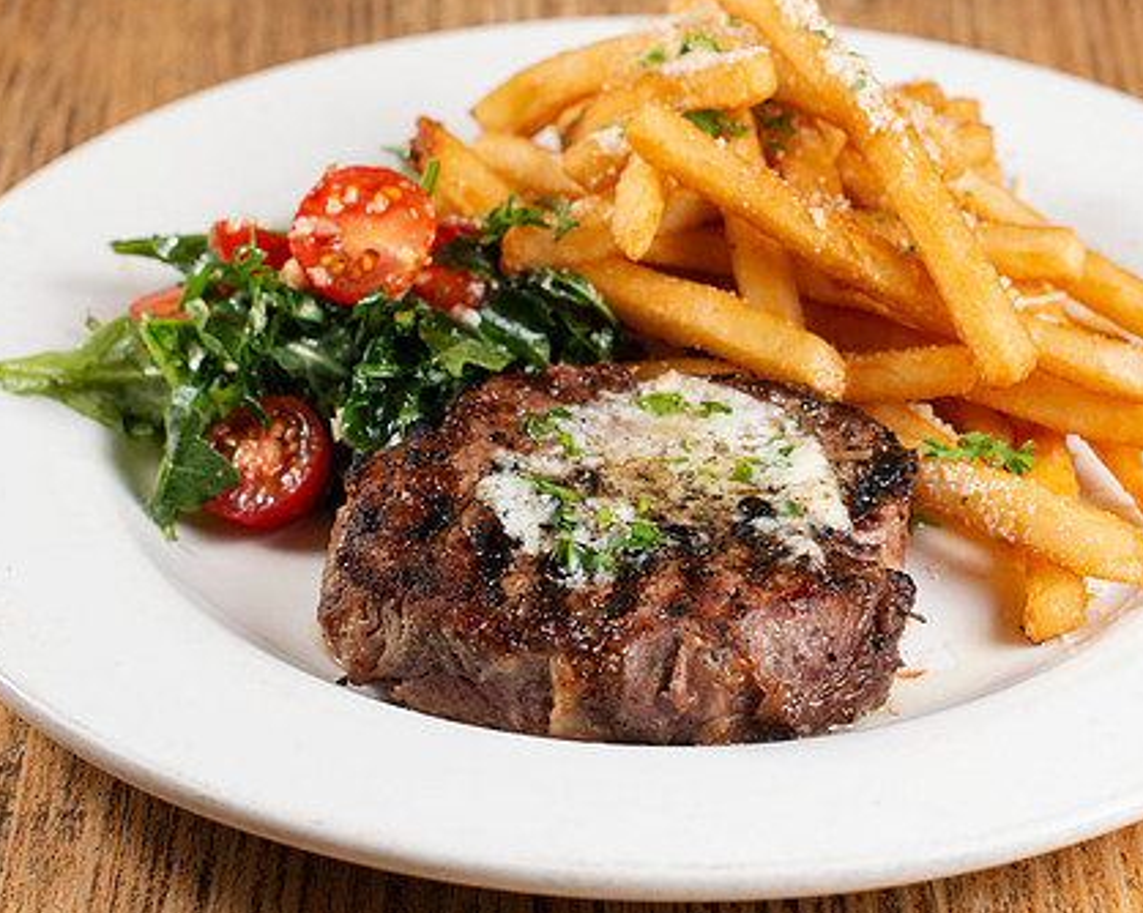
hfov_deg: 20.0
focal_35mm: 96
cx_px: 674
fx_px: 3246
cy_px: 422
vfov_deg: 16.0
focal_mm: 50
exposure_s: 1/200
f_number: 5
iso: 250
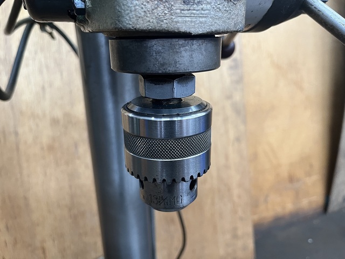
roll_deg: +0.8
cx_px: 172
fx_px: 259
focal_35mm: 26
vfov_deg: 53.1
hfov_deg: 67.3
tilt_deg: -19.6
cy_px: 130
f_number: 1.6
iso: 200
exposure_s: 1/60
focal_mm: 5.1
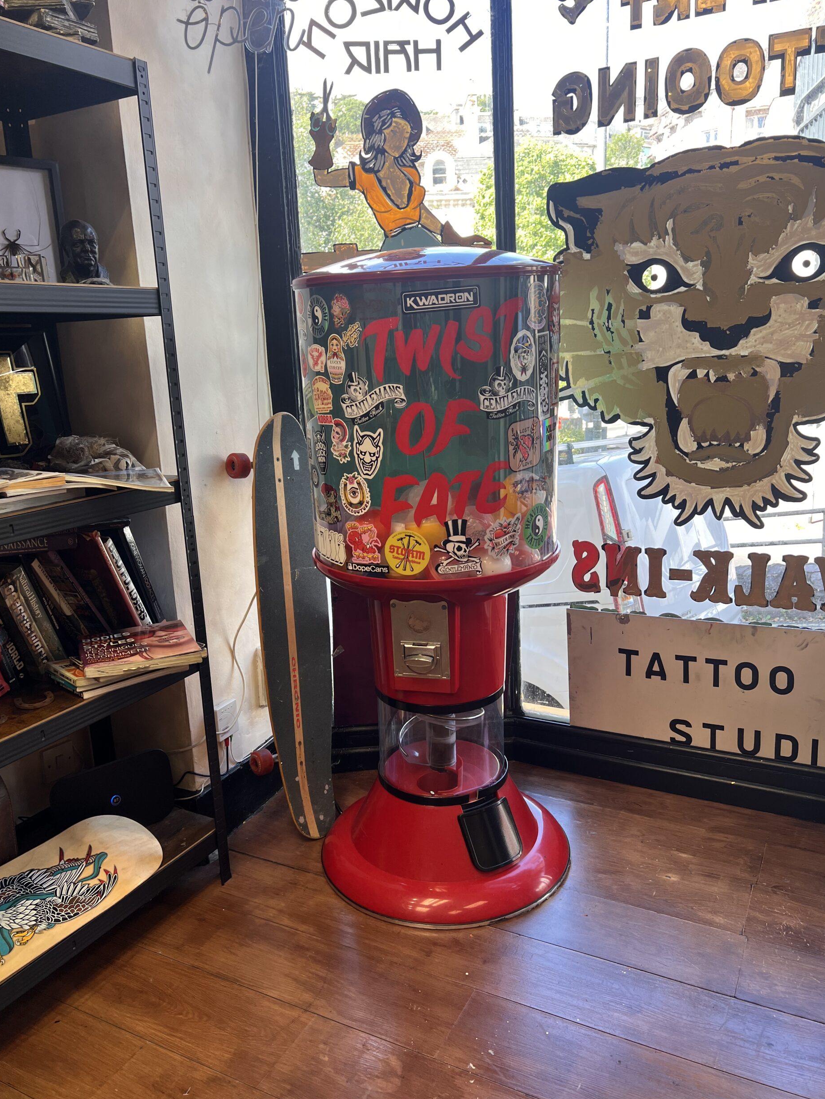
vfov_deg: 65.3
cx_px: 409
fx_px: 858
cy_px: 554
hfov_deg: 51.4
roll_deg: +3.5
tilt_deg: -13.1
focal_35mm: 27
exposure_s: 1/100
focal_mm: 5.7
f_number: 1.5
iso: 32
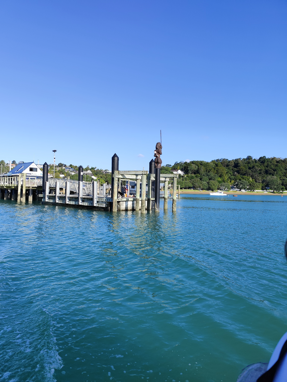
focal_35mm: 23
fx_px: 254
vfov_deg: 73.9
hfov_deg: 58.9
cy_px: 191
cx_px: 144
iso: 50
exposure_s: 1/679
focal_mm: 6.14
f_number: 1.65
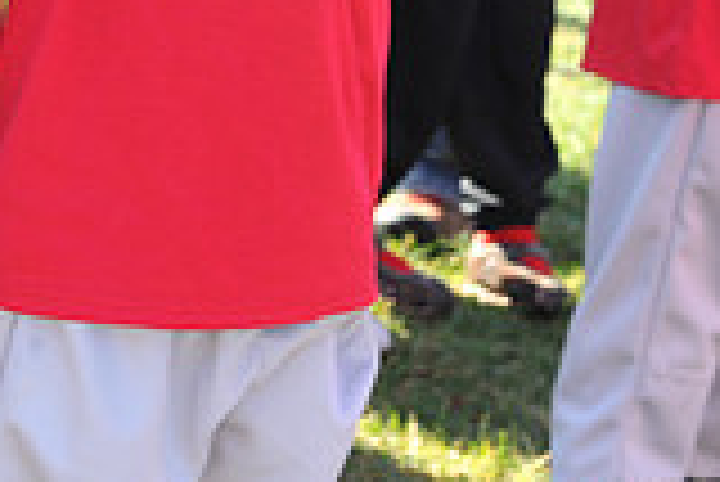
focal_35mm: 253
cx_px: 212
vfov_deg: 5.4
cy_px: -311
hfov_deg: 8.1
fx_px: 5064
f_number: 5
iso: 200
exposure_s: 1/125
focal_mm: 70
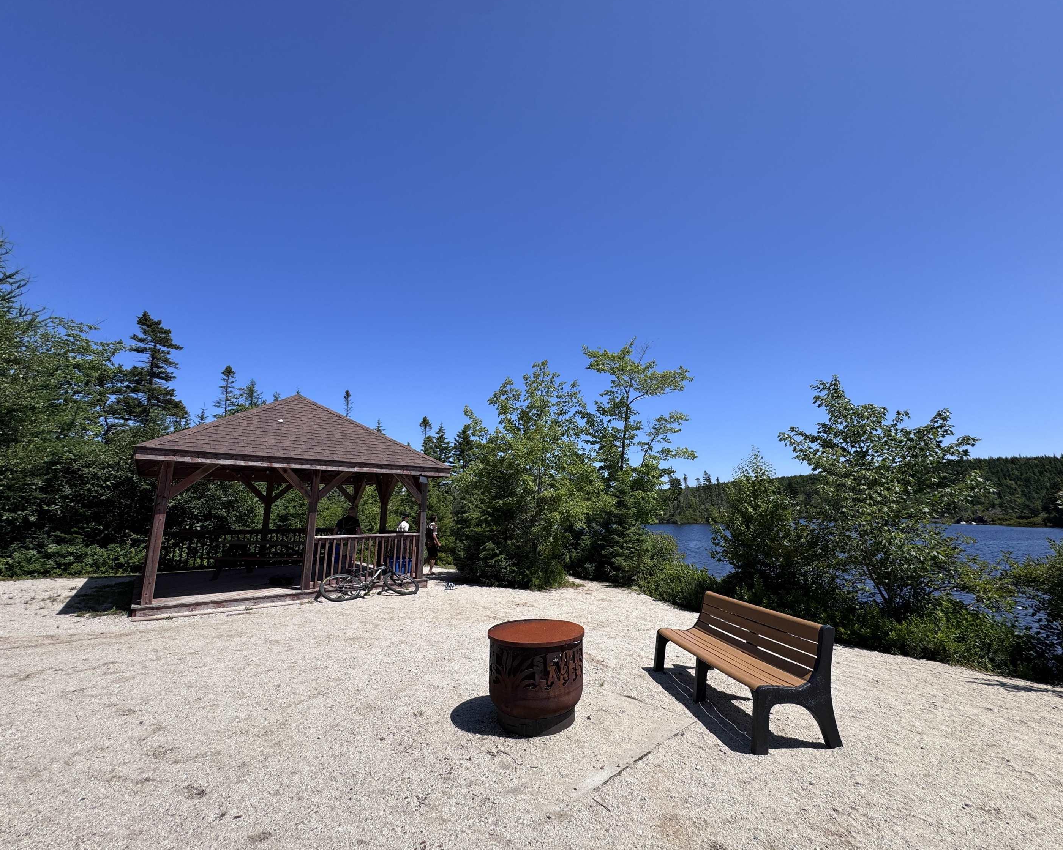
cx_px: 552
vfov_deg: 84.0
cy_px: 420
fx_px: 472
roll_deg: -0.3
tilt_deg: +11.2
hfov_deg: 96.8
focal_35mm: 15
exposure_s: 1/1789
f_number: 2.2
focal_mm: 2.22
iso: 50
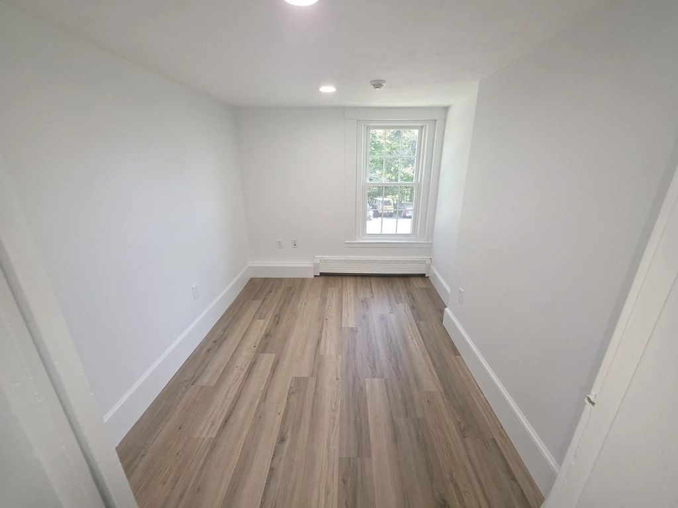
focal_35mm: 13
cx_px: 339
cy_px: 254
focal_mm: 2.2
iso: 64
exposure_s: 1/60
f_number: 1.9
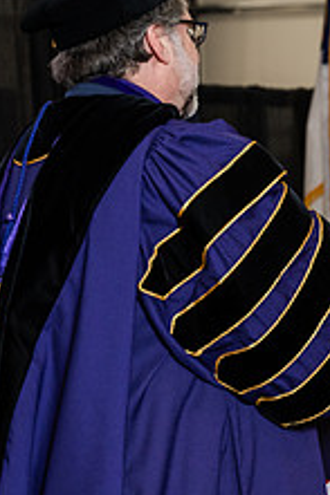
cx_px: 462
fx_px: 2534
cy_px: 283
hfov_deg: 7.4
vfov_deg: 11.2
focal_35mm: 184
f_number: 4.5
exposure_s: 1/200
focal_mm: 70
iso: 1250
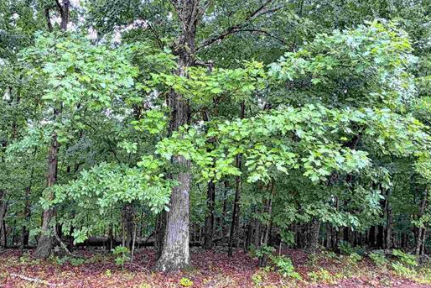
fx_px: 347
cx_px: 124
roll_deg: -2.7
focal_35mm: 29
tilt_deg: +5.8
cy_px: 160
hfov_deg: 61.1
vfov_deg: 44.9
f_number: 2.2
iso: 50
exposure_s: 1/159
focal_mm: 2.22
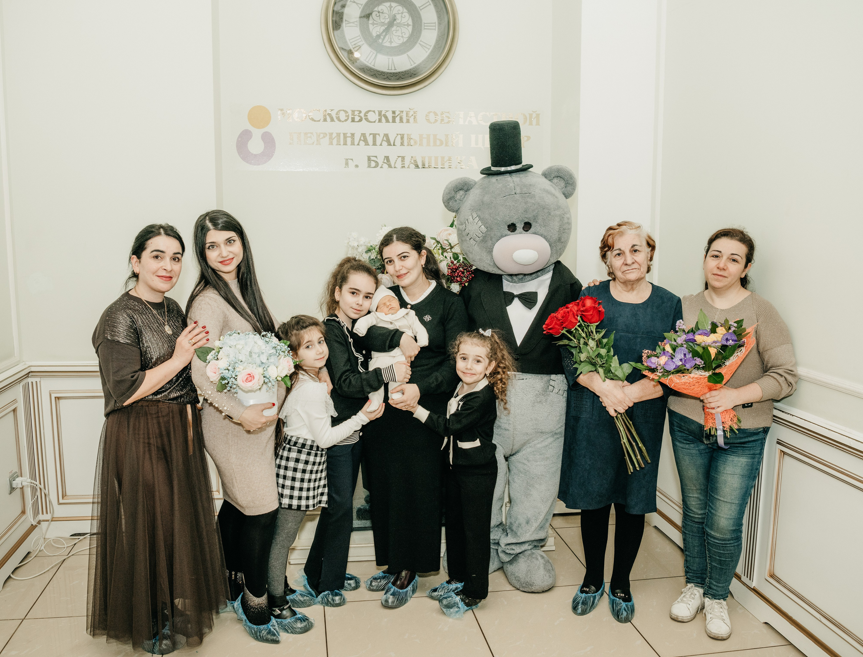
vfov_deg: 48.6
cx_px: 407
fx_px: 727
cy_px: 338
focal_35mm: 29
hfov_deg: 61.4
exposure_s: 1/160
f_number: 4.5
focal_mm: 24
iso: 320
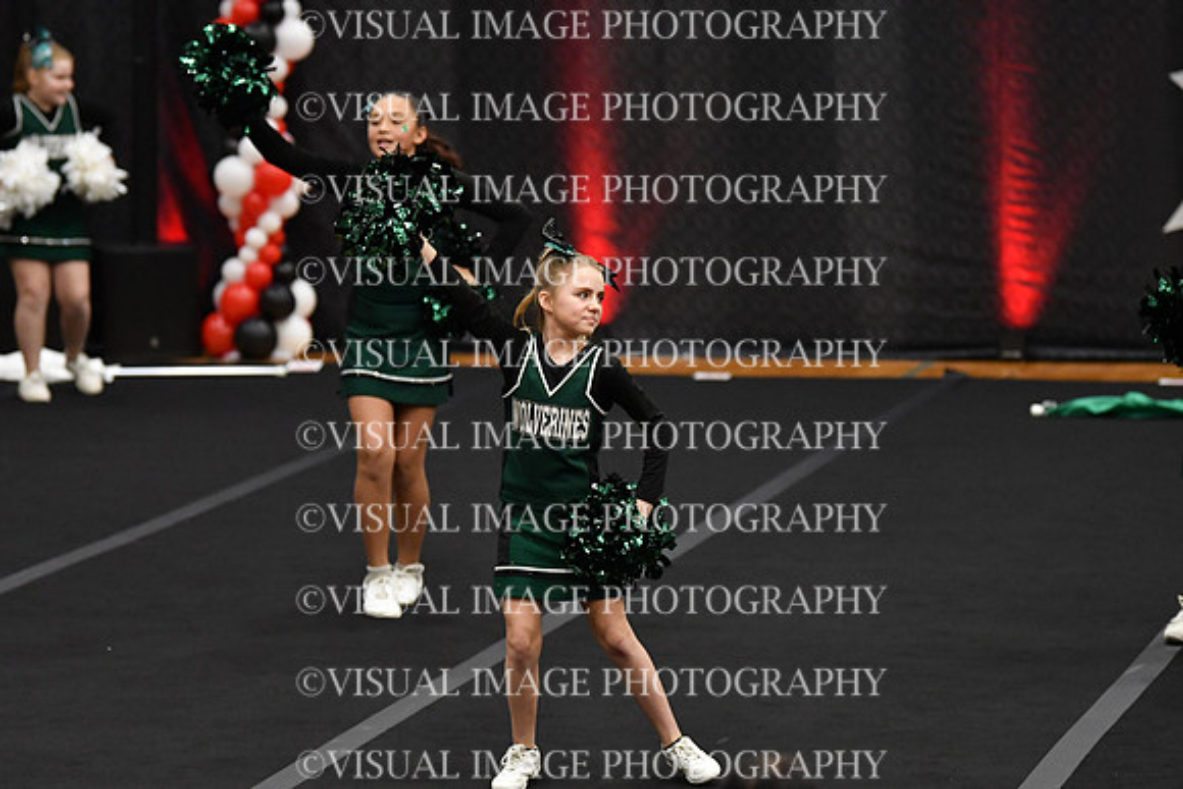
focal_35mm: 183
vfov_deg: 7.5
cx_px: 592
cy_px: 394
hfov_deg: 11.2
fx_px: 6015
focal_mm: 122
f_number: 2.8
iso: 4000
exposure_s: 1/800
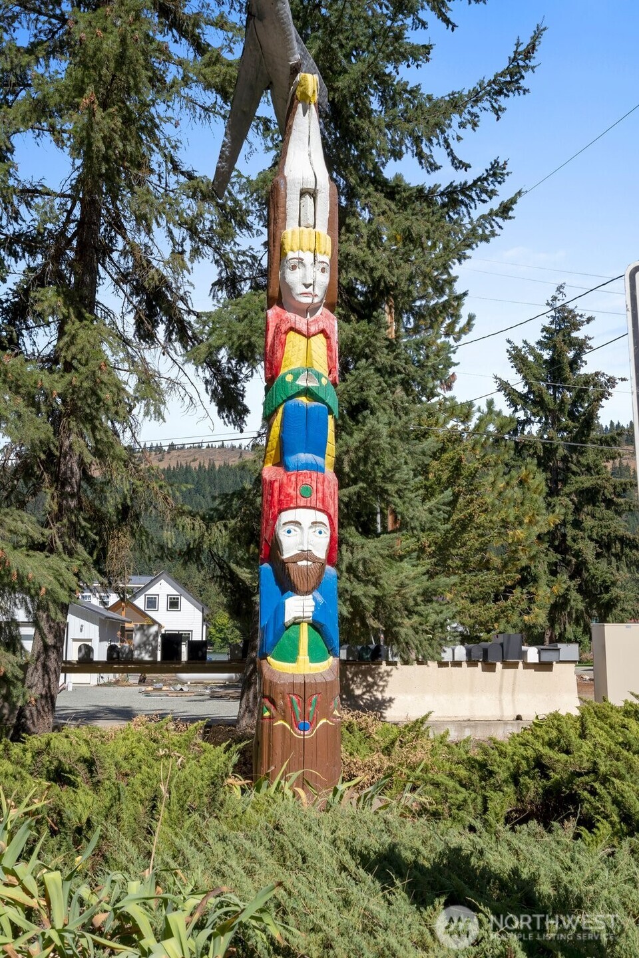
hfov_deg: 37.9
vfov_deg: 54.4
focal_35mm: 35
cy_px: 479
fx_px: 932
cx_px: 320
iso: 100
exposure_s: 1/60
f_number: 11
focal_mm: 35
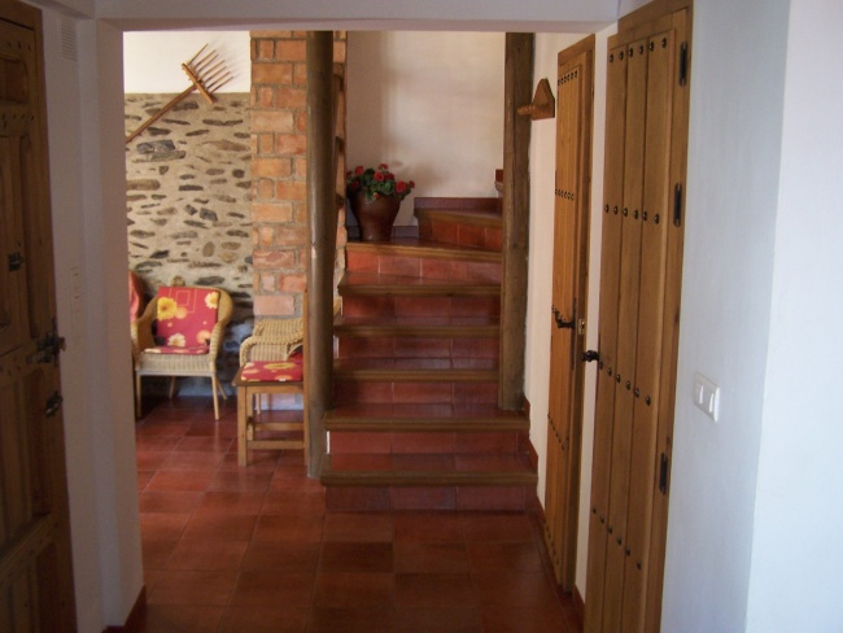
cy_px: 316
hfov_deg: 49.0
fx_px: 926
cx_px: 422
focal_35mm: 38
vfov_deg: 37.7
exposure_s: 1/8
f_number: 2.8
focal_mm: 6.3
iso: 140
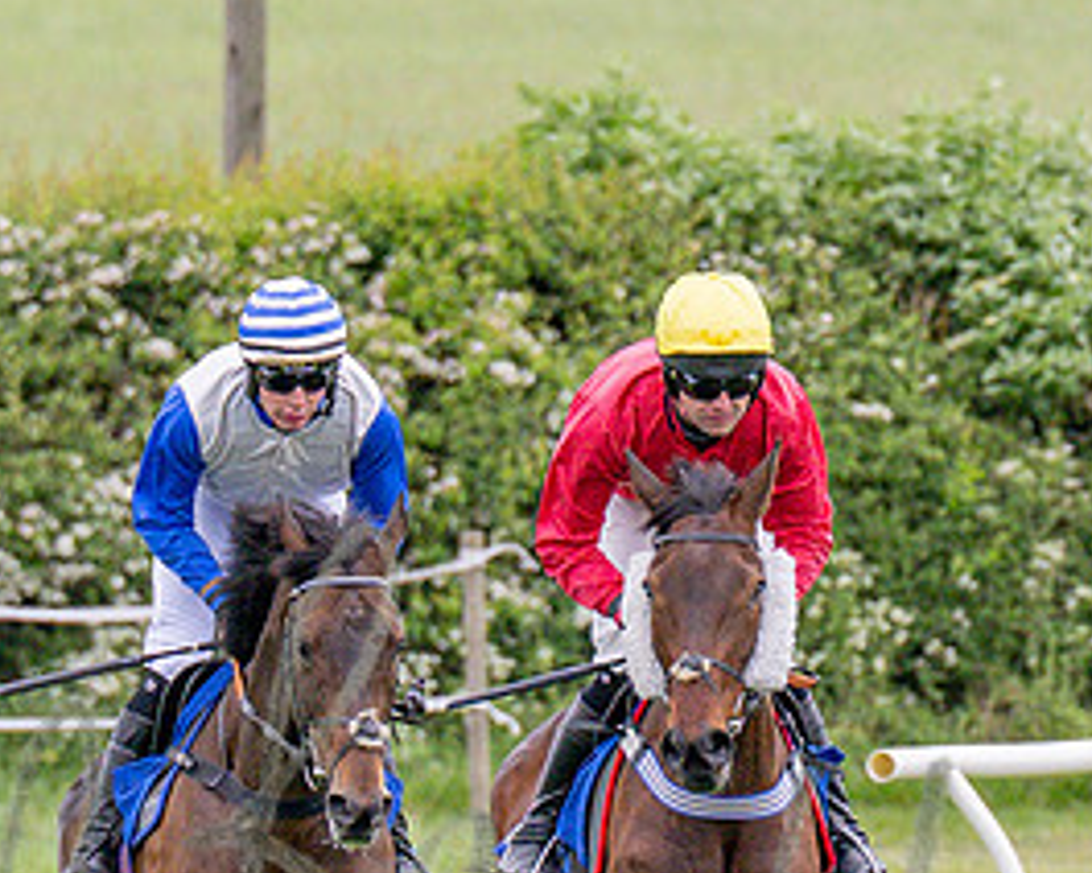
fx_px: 40011
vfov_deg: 1.3
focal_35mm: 1238
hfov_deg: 1.6
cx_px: 896
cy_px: 322
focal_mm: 200
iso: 400
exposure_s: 1/1600
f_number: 4
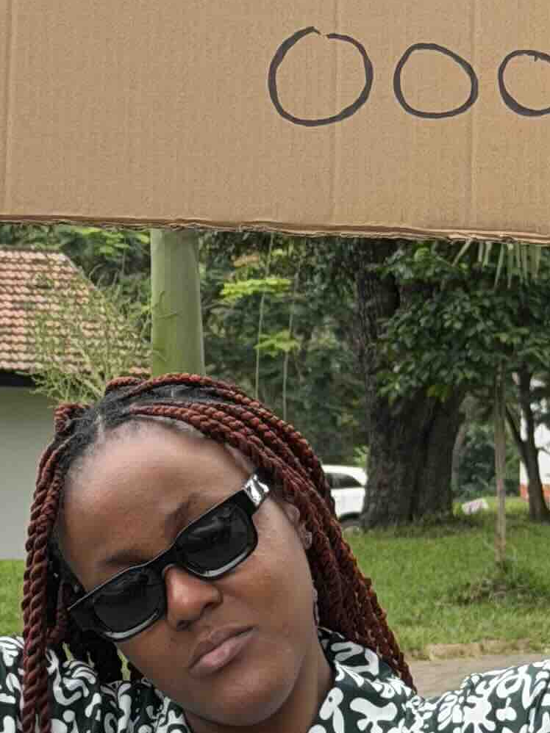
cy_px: 138
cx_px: 253
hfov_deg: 7.7
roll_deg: -0.9
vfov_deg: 10.2
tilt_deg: +5.3
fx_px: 4112
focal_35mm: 194
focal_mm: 6.76
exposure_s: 1/699
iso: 80
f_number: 1.78
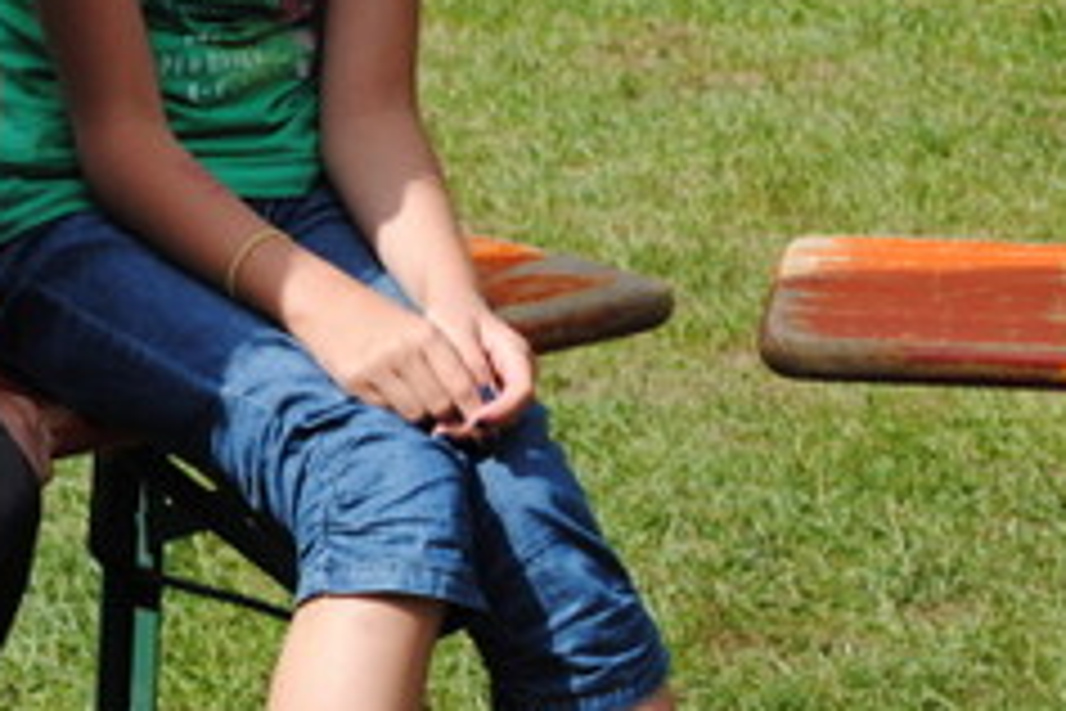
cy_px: -225
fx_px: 8252
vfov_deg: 4.9
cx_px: -535
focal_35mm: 279
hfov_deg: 7.3
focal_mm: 55
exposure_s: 1/250
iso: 100
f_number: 8
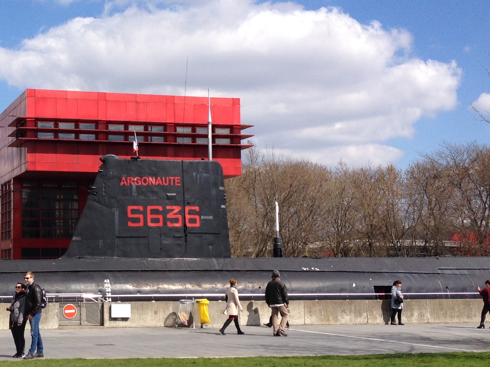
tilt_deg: +3.2
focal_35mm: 70
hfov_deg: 27.0
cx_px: 73
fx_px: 991
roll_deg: +1.1
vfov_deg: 21.0
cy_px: 201
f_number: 2.4
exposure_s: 1/2304
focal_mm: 4.28
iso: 50
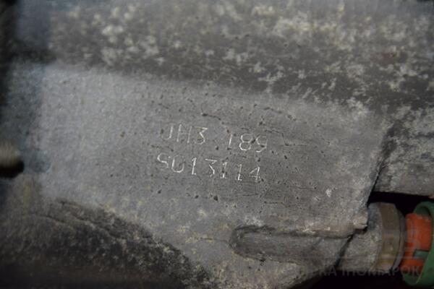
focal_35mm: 138
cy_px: 144
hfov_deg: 14.9
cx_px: 217
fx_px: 1664
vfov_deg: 9.9
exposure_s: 1/60
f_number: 5.6
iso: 800
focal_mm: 92
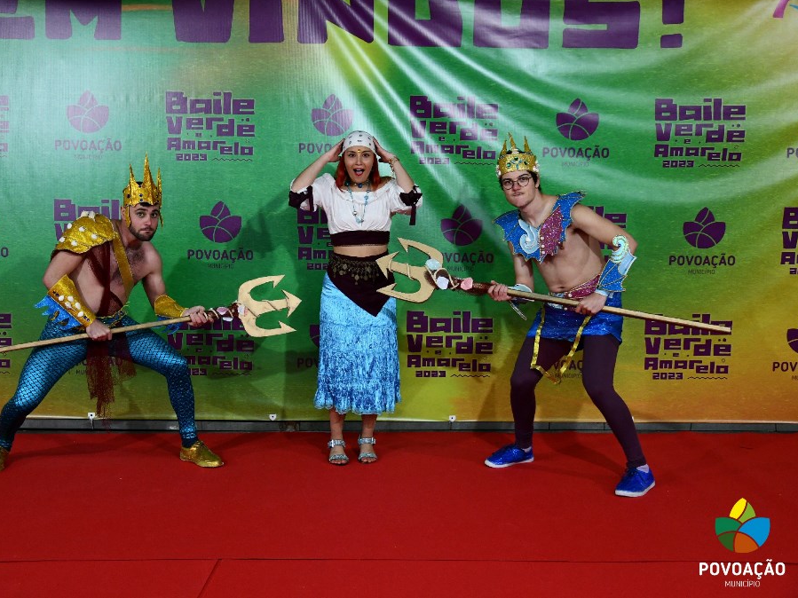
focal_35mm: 46
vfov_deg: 31.5
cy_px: 296
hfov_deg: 41.2
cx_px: 350
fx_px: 1060
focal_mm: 28
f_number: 4
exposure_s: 1/125
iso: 1800
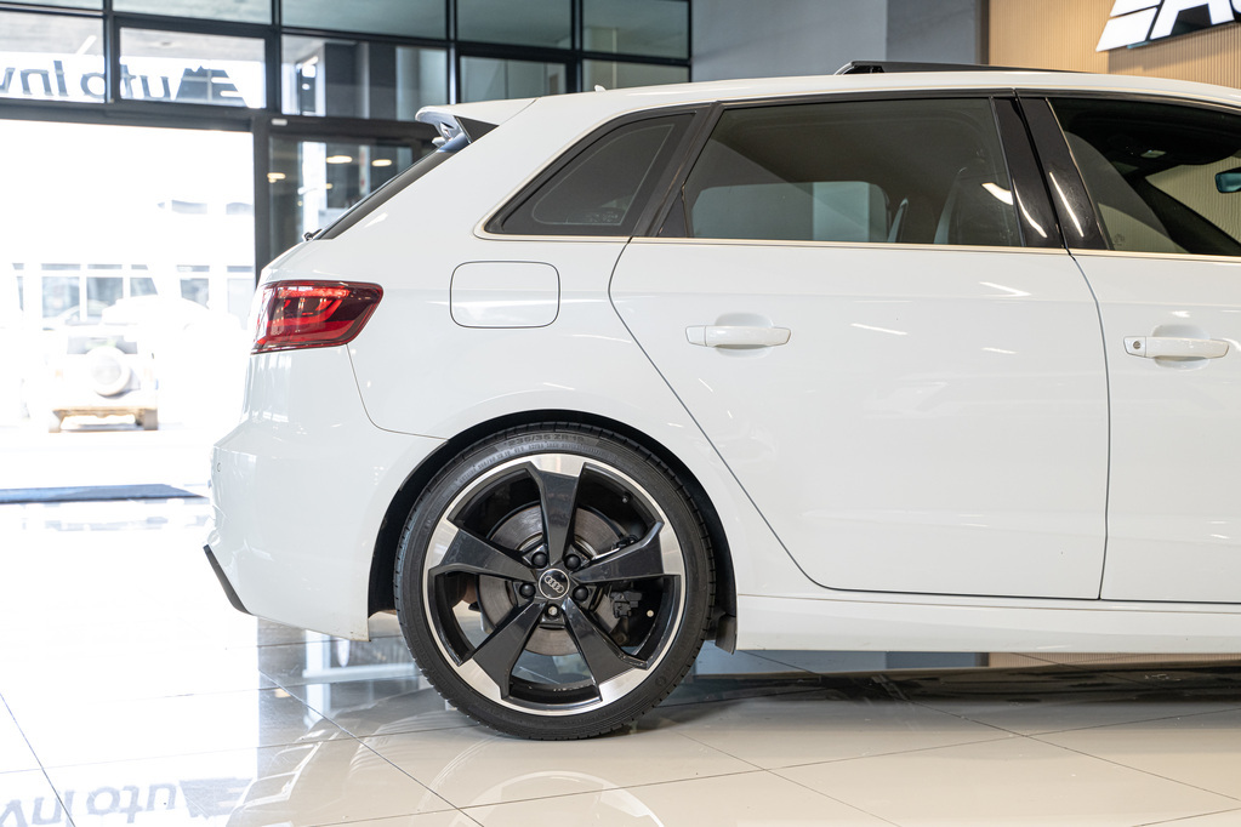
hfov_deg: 41.9
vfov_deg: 28.6
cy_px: 414
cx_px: 620
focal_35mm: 47
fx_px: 1620
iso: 800
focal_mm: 47
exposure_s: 1/125
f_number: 4
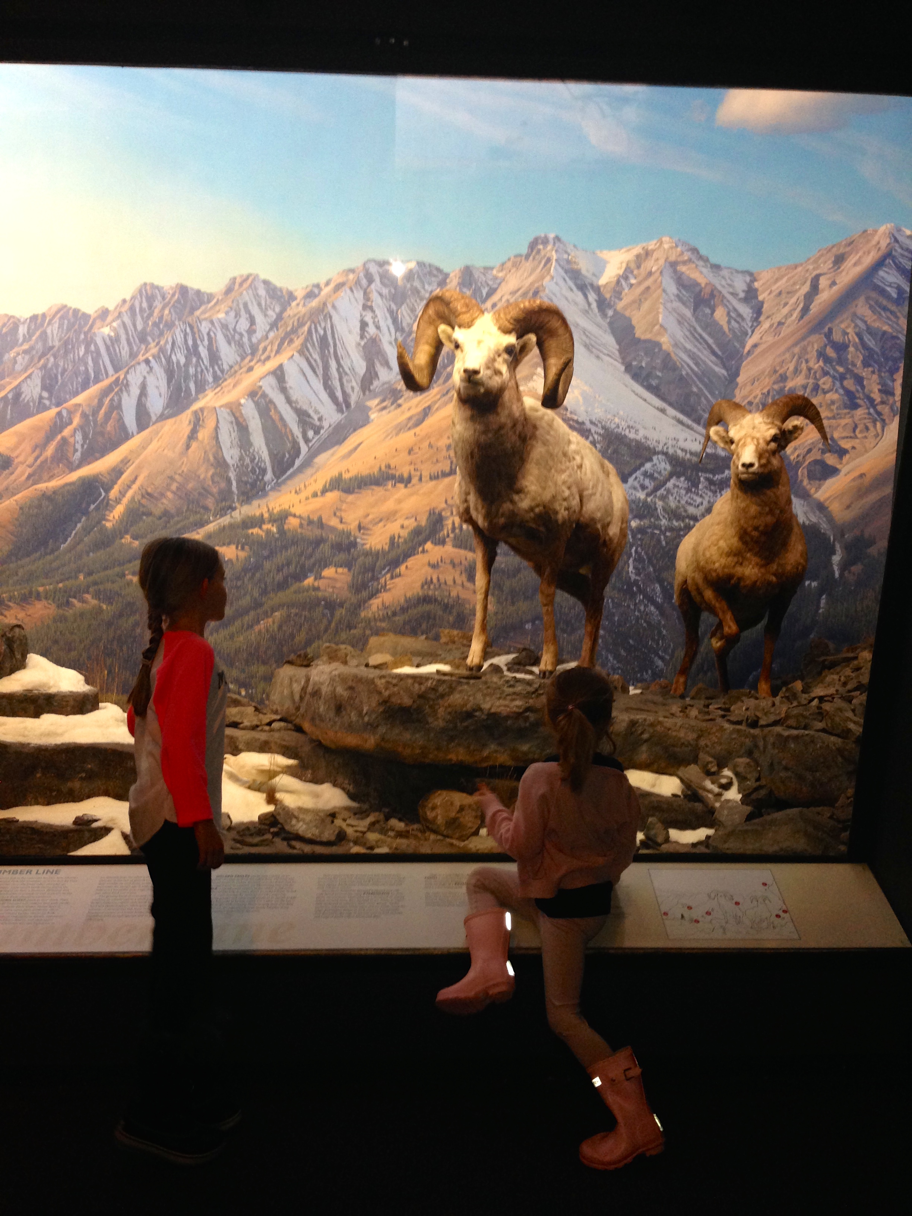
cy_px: 608
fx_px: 1159
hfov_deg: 42.9
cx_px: 456
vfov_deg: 55.4
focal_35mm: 33
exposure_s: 1/20
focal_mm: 4.12
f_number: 2.4
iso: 125
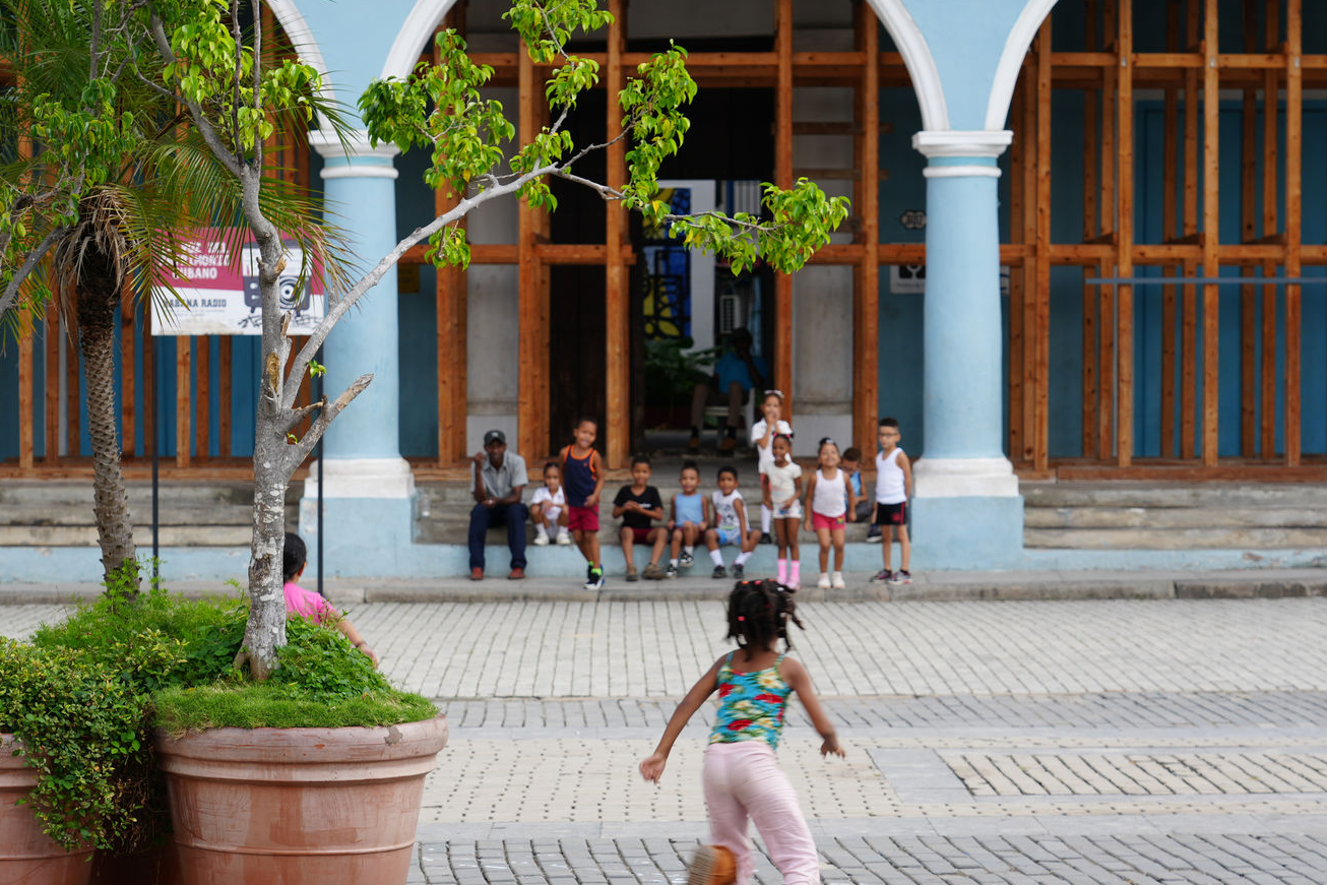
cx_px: 605
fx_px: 3613
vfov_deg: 14.0
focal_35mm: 98
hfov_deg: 20.8
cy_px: 458
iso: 100
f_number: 7.1
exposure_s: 1/125
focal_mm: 80
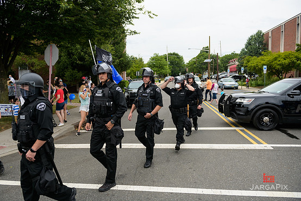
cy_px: 97
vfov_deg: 51.3
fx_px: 209
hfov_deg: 71.5
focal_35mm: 25
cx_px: 145
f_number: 3.2
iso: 200
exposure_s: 1/320
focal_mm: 24
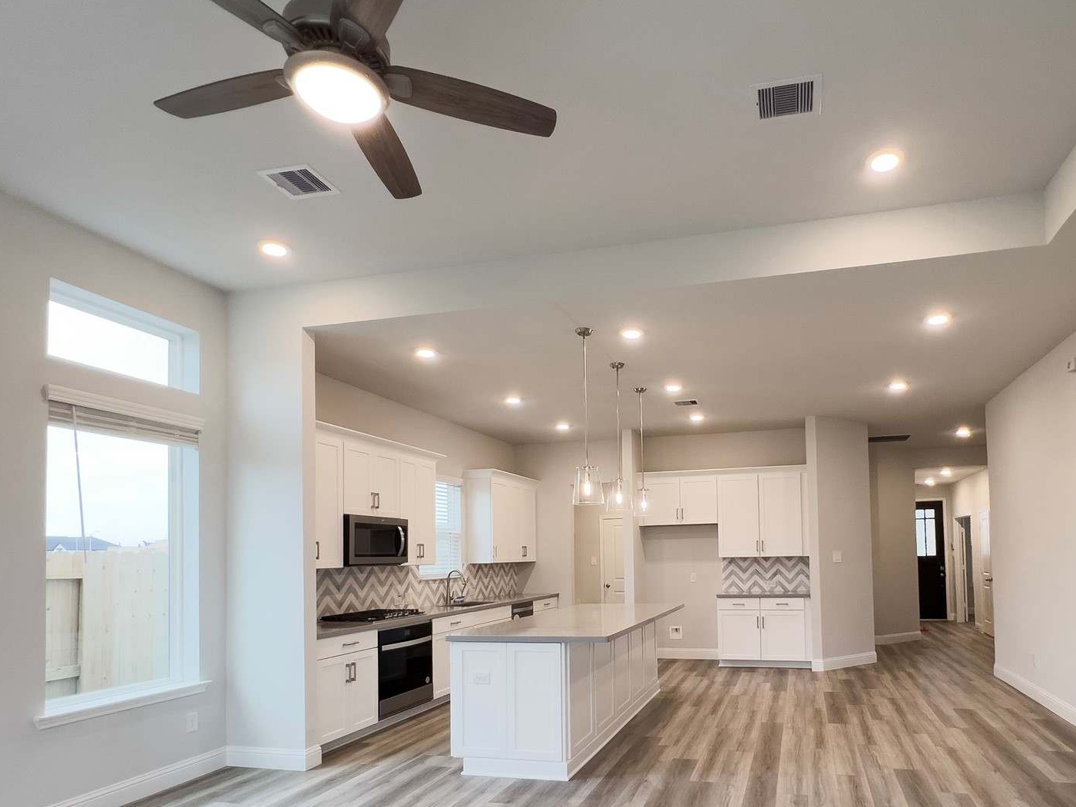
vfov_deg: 66.8
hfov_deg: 83.2
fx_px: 591
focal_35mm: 19
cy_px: 537
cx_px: 666
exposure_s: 1/120
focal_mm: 1.57
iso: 160
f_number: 1.8
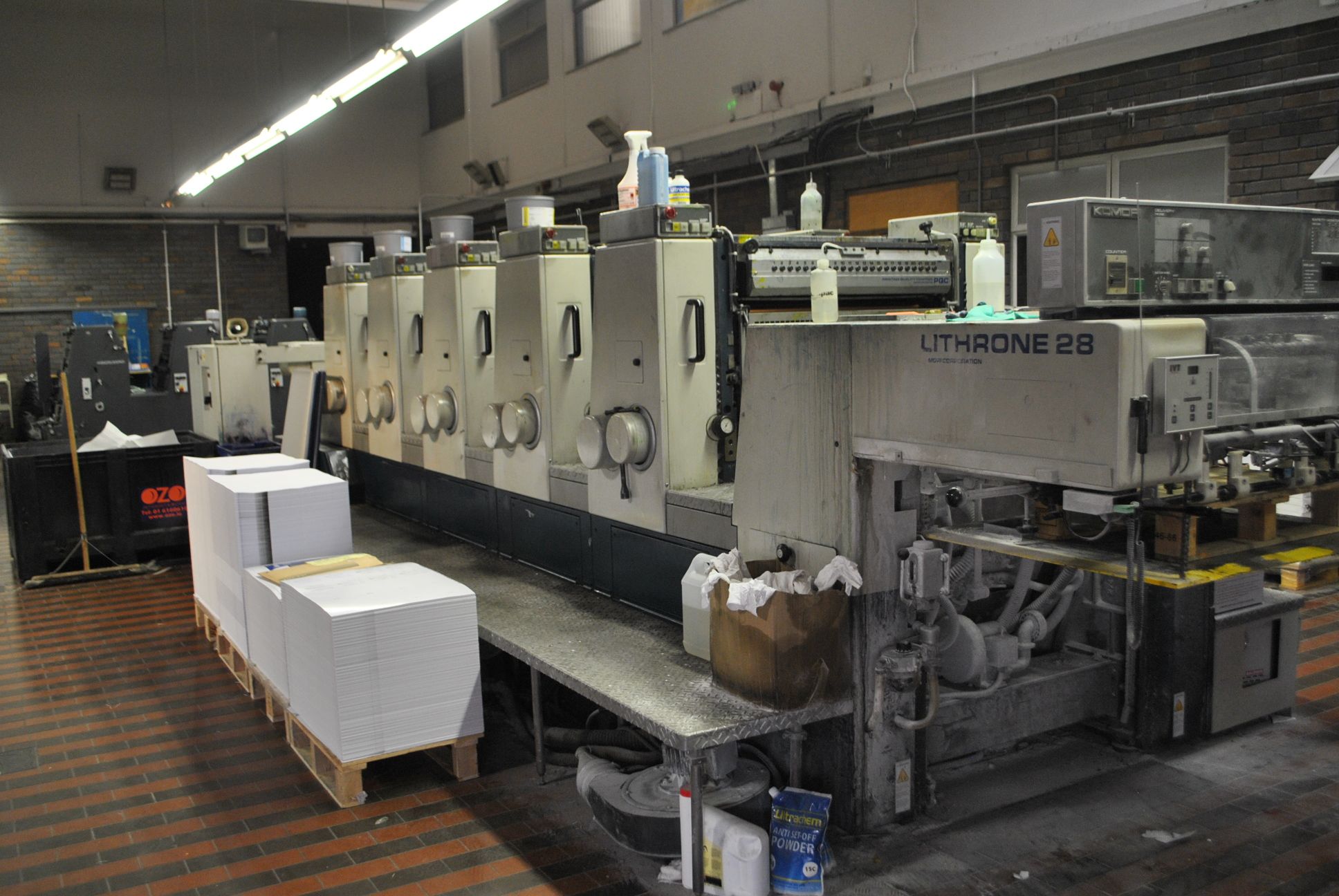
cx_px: 670
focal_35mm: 33
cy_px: 448
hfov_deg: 57.2
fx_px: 1229
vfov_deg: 40.1
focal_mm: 22
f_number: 3.8
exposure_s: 1/30
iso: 400
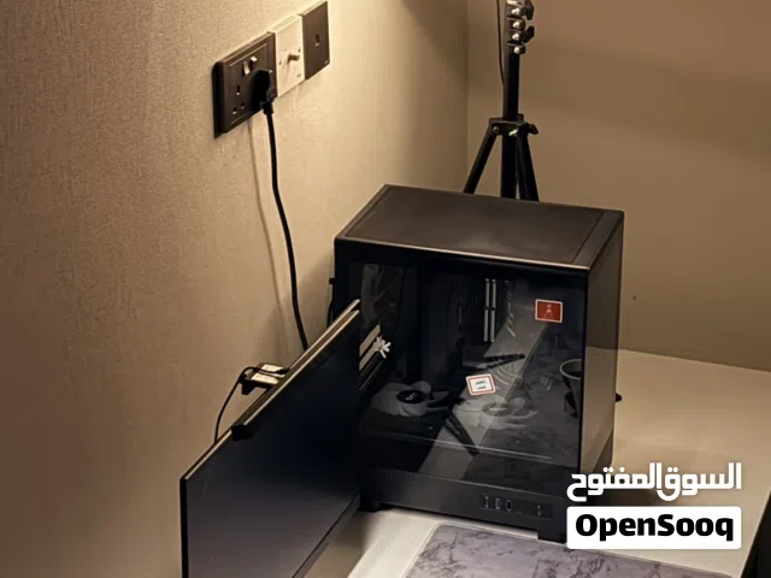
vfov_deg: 30.3
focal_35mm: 48
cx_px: 386
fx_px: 1069
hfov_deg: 39.7
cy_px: 289
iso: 400
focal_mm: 6.76
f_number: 1.78
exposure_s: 1/12
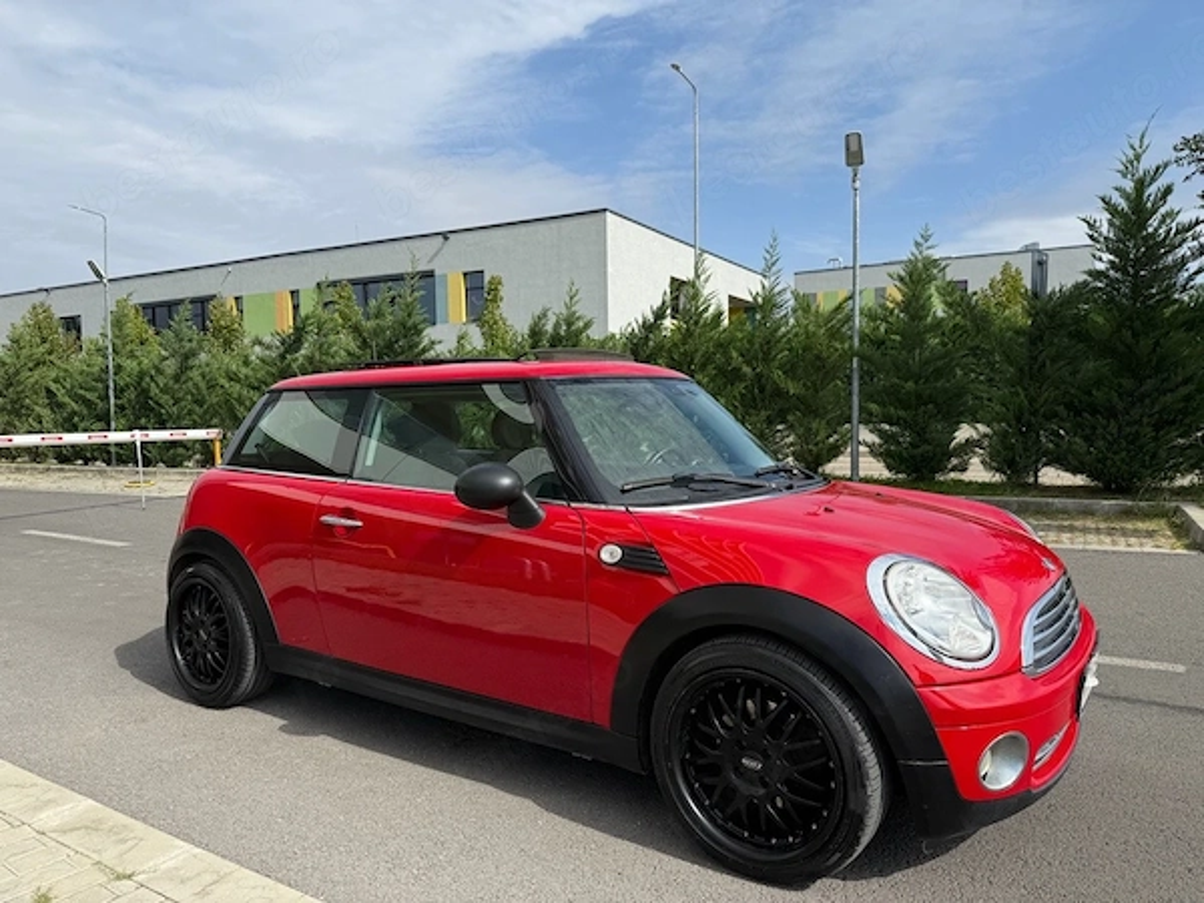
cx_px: 602
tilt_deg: -2.3
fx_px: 835
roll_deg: +0.0
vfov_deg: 56.8
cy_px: 452
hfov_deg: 71.6
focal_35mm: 24
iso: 80
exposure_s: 1/4975
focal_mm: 6.76
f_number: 1.78
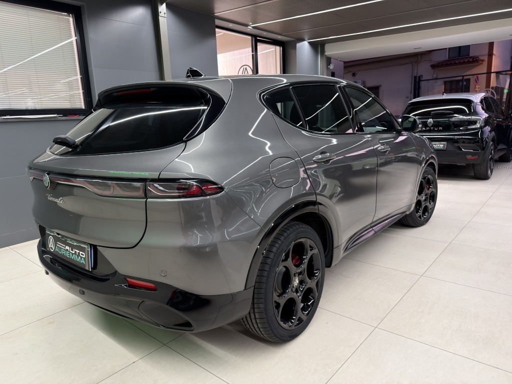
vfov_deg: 56.8
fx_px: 355
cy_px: 192
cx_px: 256
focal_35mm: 24
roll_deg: +3.7
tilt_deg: -12.3
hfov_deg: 71.6
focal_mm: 6.76
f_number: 1.78
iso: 250
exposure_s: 1/33
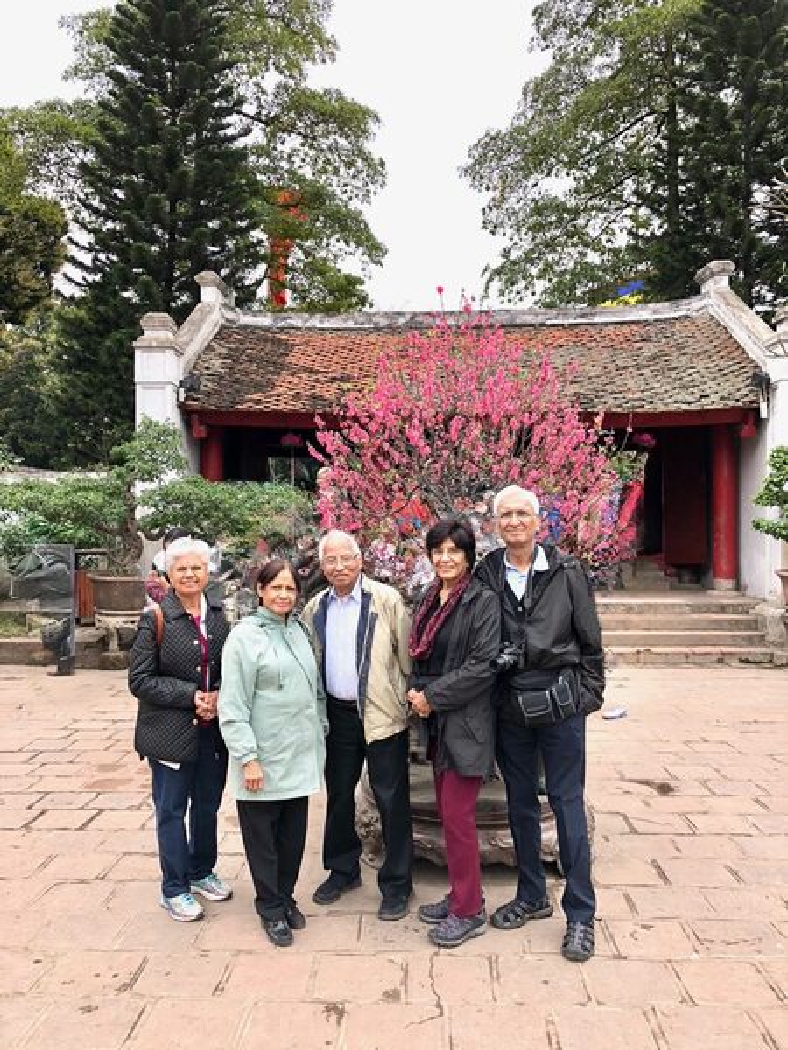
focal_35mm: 28
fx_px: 850
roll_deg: +0.0
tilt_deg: +0.1
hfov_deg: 49.7
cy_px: 525
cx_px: 394
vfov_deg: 63.4
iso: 20
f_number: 1.8
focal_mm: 4
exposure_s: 1/365
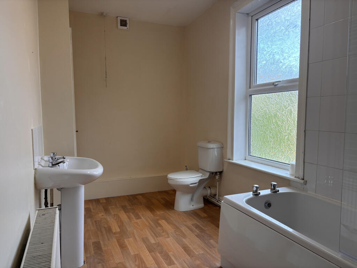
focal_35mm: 26
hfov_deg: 67.3
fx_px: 268
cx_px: 178
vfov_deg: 53.1
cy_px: 134
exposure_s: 1/113
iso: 40
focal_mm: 5.96
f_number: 1.6
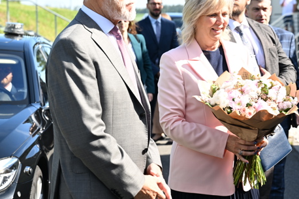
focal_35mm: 101
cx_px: 198
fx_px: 839
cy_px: 80
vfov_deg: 13.5
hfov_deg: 20.2
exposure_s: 1/800
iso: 400
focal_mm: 67
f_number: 5
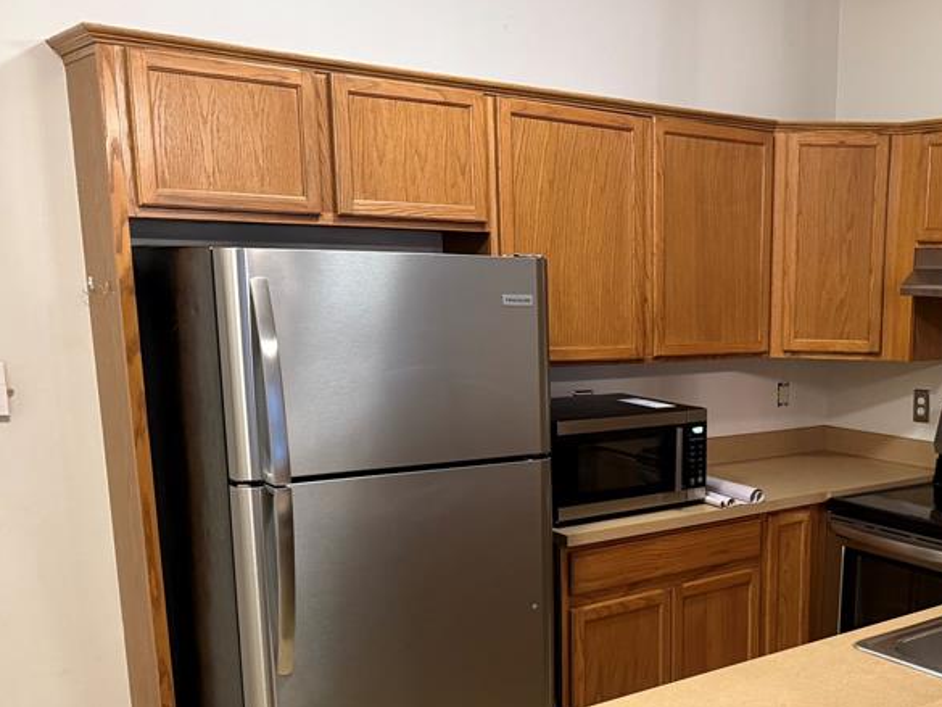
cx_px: 784
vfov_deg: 33.8
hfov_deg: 42.3
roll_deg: -0.4
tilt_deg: -11.1
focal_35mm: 42
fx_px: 1143
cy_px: 511
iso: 320
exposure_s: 1/60
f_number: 1.78
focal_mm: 6.76
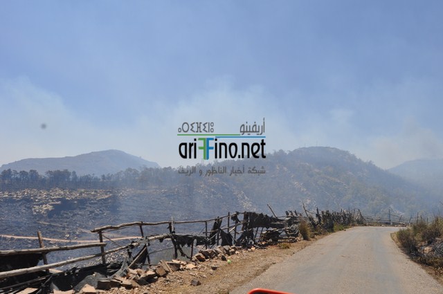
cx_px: 222
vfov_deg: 47.8
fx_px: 332
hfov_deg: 67.4
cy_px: 147
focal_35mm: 27
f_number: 10
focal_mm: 18
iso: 200
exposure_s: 1/400
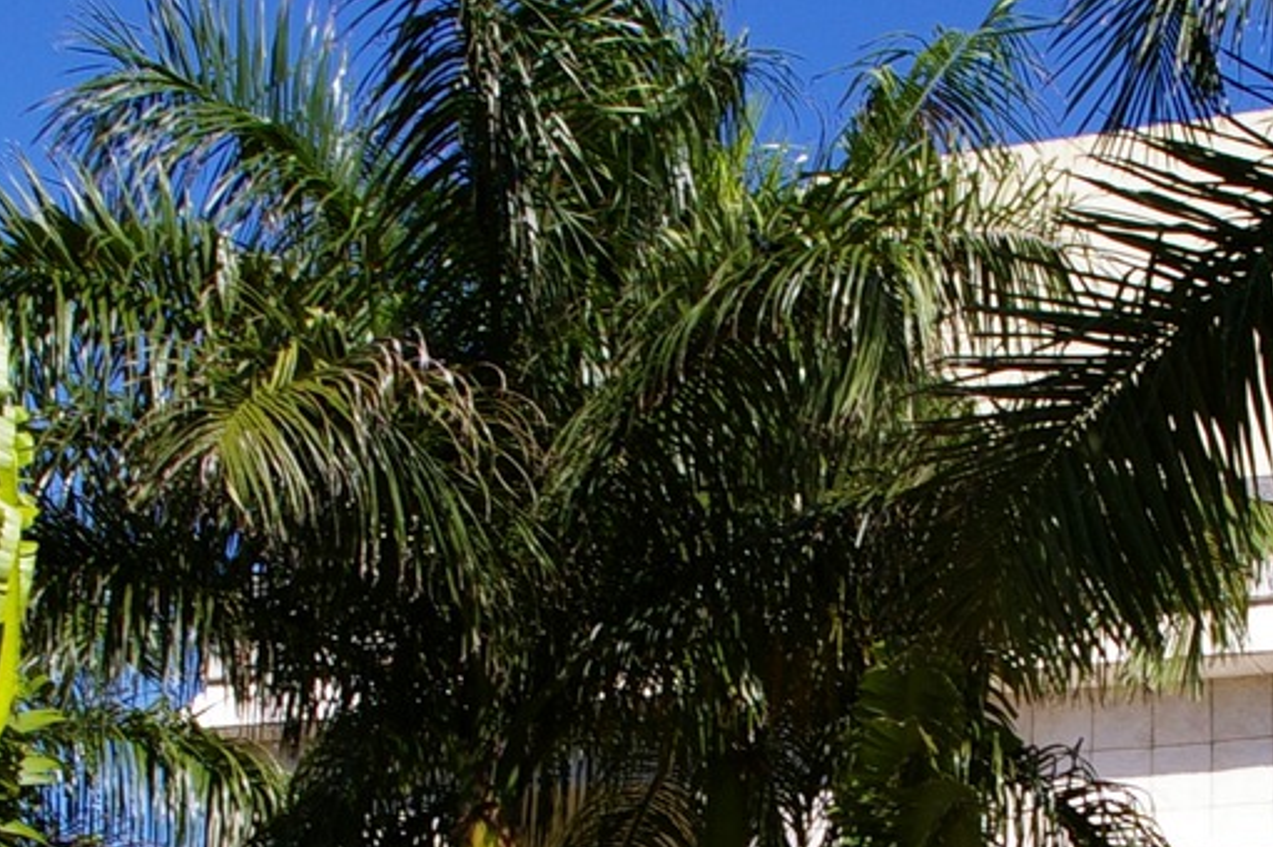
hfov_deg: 21.7
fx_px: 3322
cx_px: 742
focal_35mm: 94
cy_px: 785
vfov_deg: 14.4
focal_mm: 20
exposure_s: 1/180
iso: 200
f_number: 11
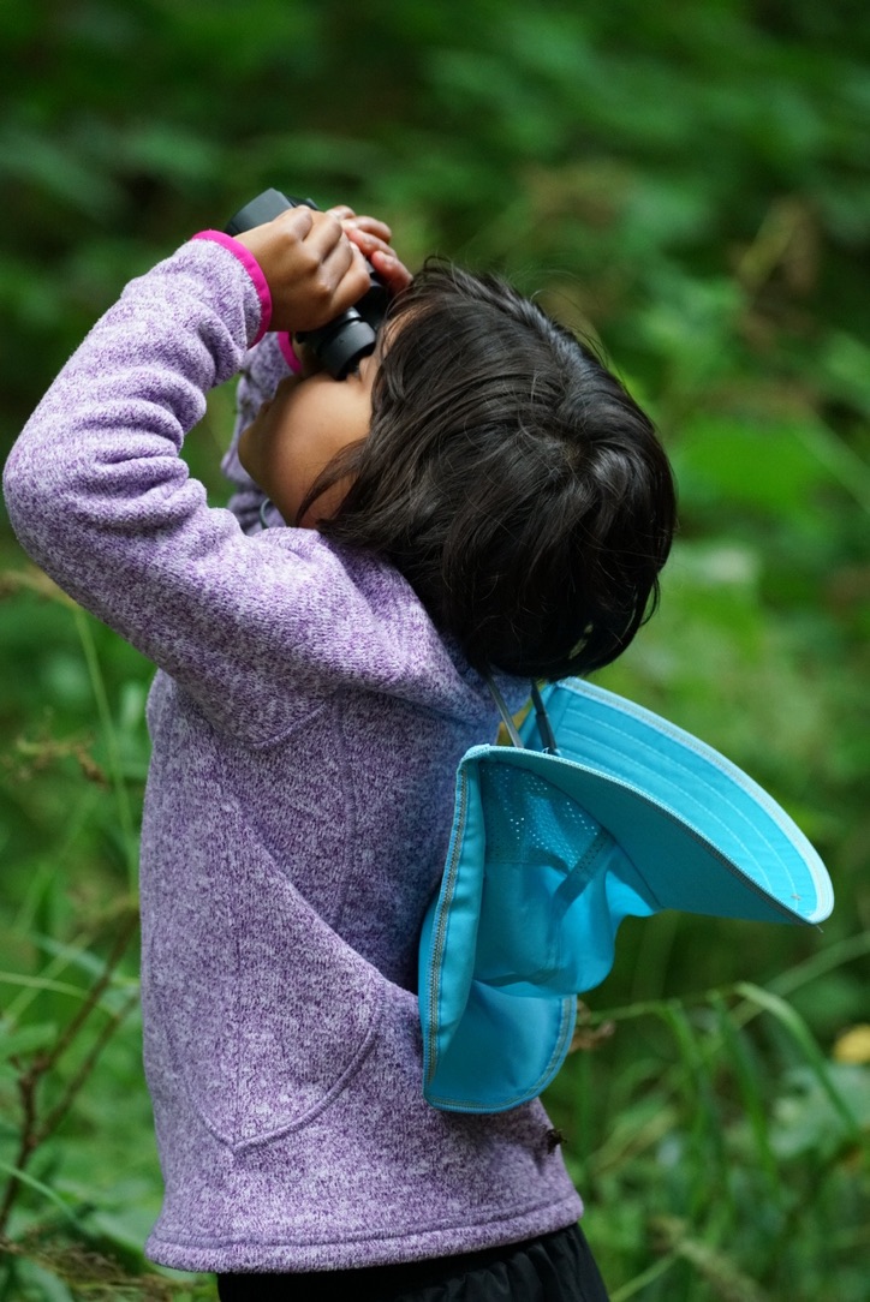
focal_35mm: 203
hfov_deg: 6.8
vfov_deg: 10.1
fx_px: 7349
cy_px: 651
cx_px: 435
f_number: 5.6
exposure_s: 1/250
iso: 5000
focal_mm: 203
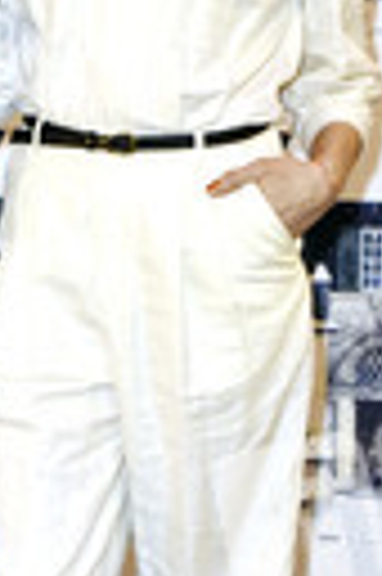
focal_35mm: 150
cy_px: 274
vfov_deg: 13.7
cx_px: 36
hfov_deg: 9.1
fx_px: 2394
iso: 5000
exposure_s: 1/80
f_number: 5.6
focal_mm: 48
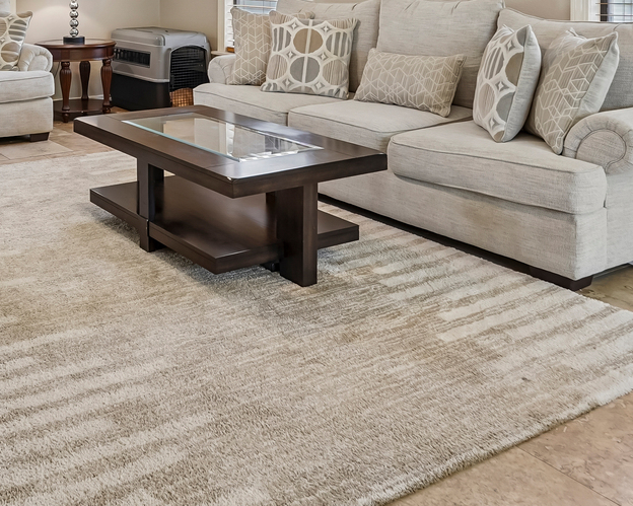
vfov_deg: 33.2
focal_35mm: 40
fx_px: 753
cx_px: 85
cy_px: -27
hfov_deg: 42.5
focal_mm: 16.5
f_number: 8
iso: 400
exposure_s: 1/20
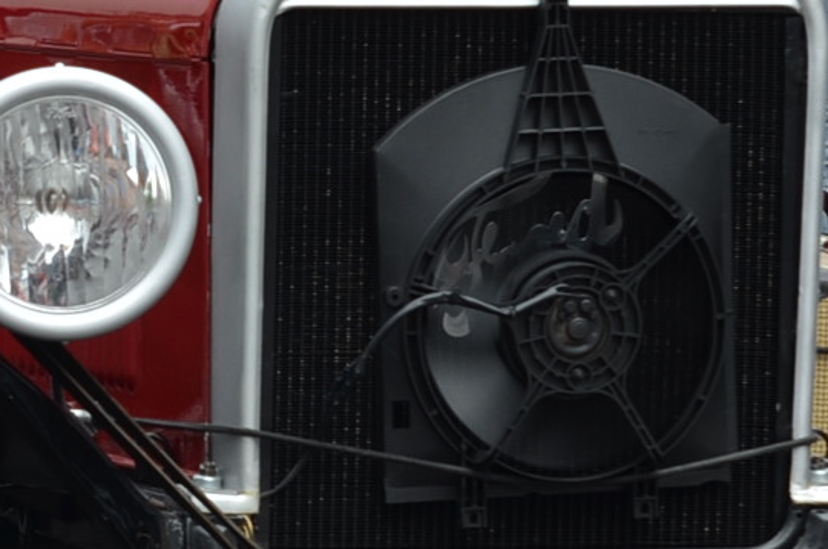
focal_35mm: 342
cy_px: 282
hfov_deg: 6.0
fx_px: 7852
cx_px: 178
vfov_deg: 4.0
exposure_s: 1/250
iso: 125
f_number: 8
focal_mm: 50
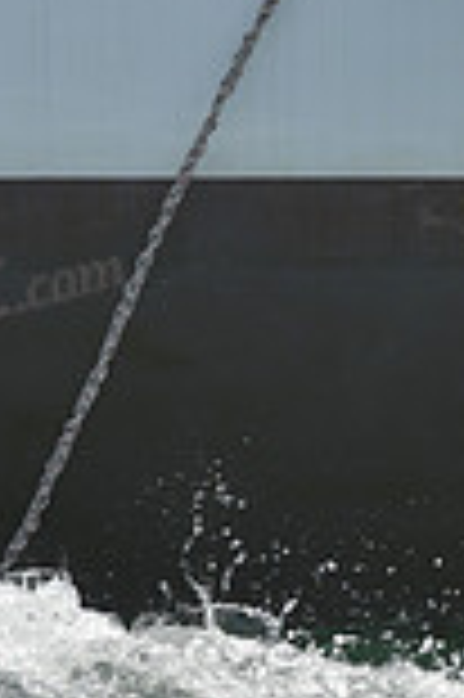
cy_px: -419
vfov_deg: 2.7
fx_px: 14531
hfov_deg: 1.8
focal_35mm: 750
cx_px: 358
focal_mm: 200
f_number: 8
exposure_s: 1/800
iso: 280
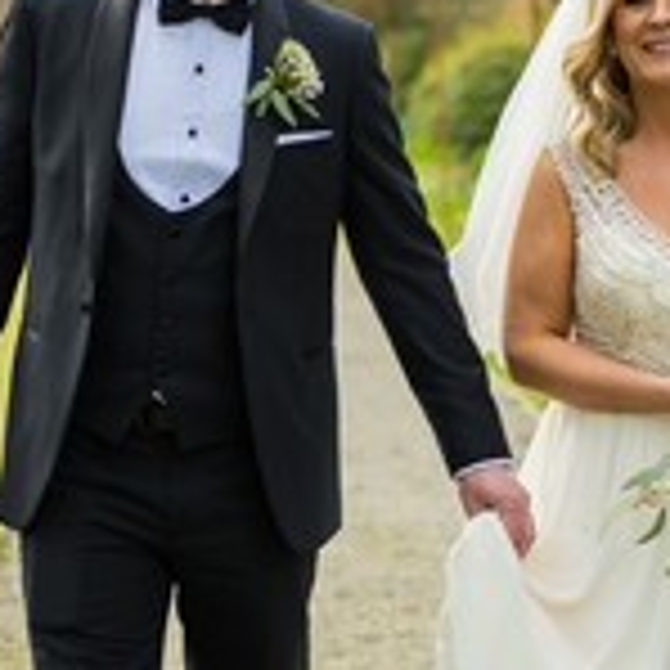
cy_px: 335
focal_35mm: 162
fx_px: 3547
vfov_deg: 10.8
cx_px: 364
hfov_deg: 10.8
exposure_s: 1/500
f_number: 2.8
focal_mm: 70
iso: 100
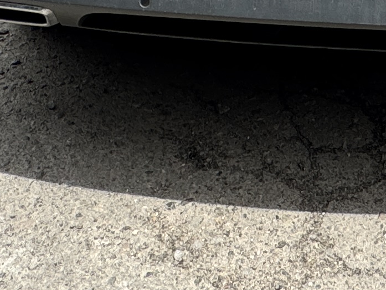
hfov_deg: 23.2
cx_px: 377
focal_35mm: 81
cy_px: -435
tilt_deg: +1.9
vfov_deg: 13.0
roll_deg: -0.1
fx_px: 903
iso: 50
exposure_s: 1/1110
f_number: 2.2
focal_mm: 2.22
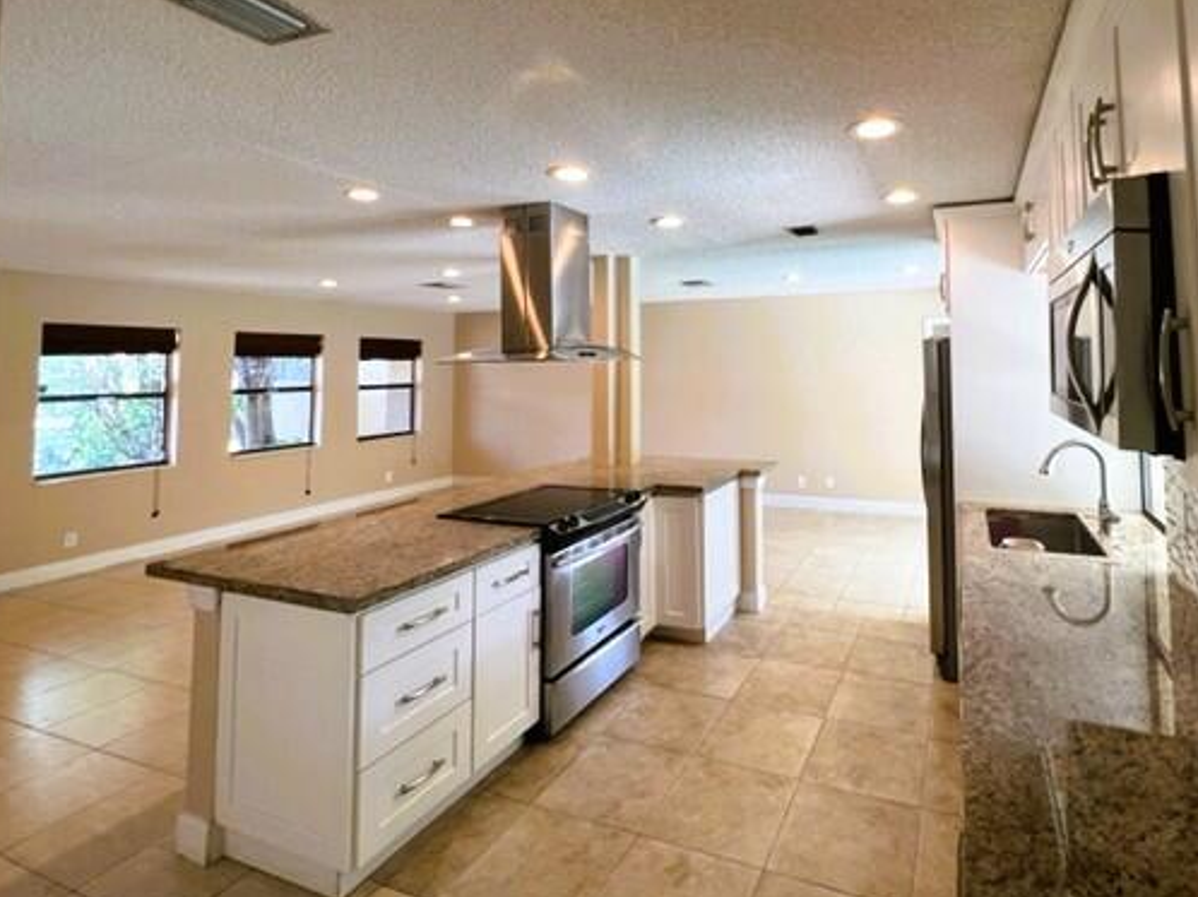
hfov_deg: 86.2
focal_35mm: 18
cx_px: 741
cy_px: 334
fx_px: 623
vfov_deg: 70.4
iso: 64
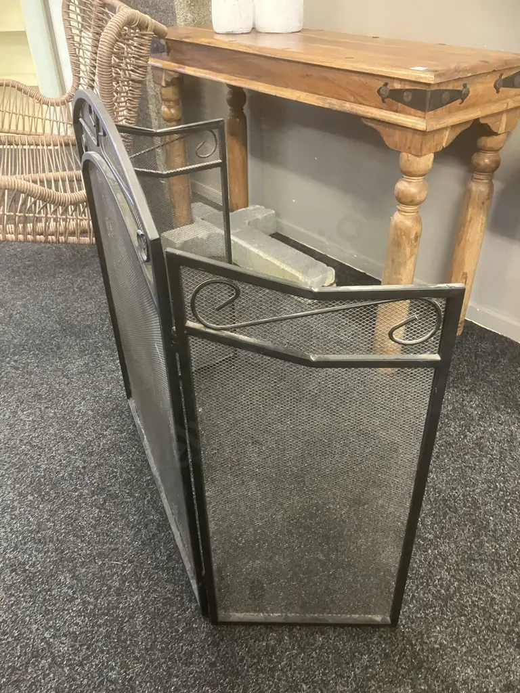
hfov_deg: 49.7
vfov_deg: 63.4
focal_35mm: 28
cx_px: 260
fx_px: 561
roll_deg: +2.6
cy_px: 346
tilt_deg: -33.1
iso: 400
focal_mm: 3.99
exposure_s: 1/25
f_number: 1.8
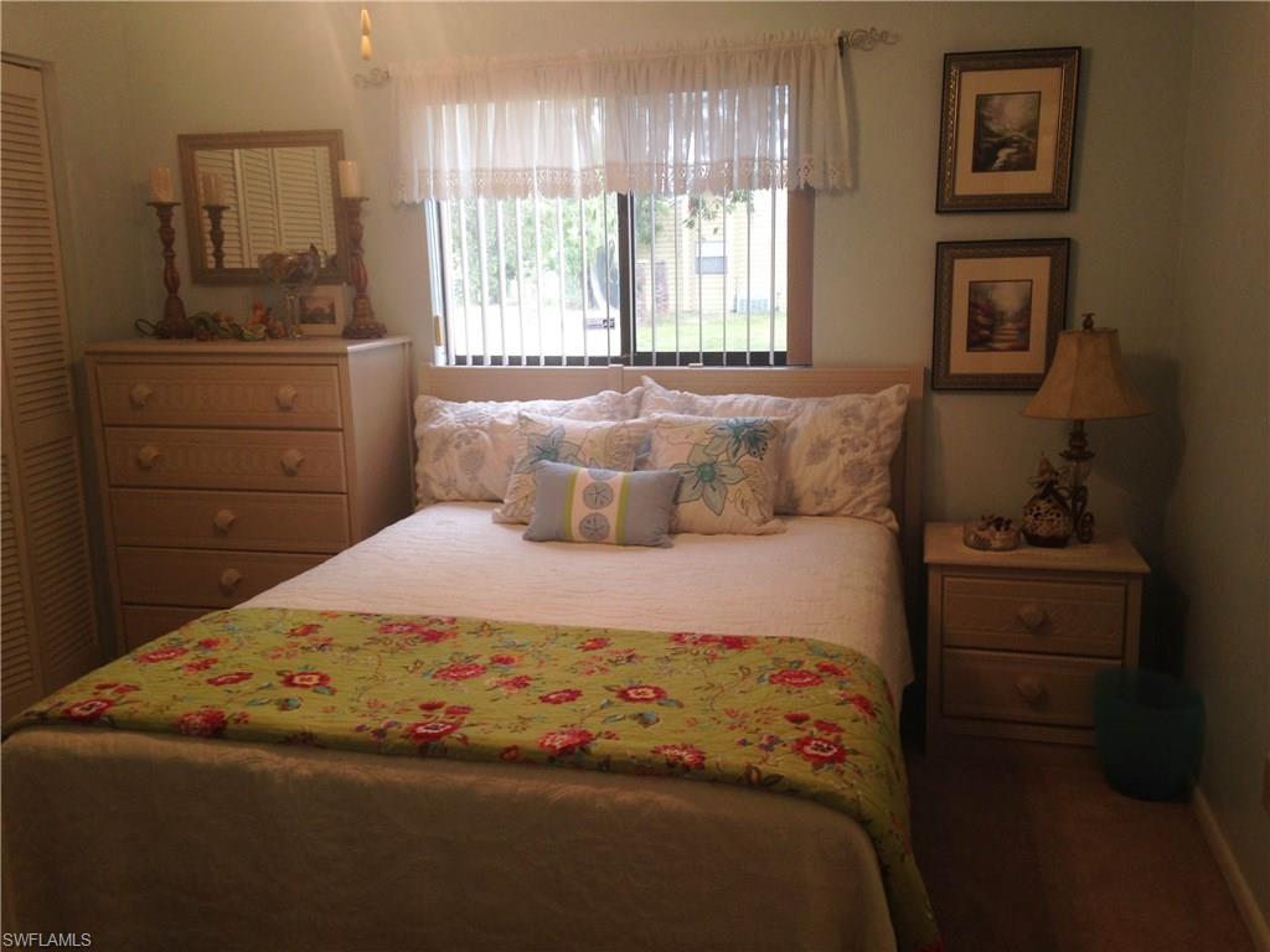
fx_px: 1211
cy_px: 476
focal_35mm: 33
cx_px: 635
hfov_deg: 55.4
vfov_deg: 42.9
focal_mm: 4.12
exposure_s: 1/24
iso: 50
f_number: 2.4
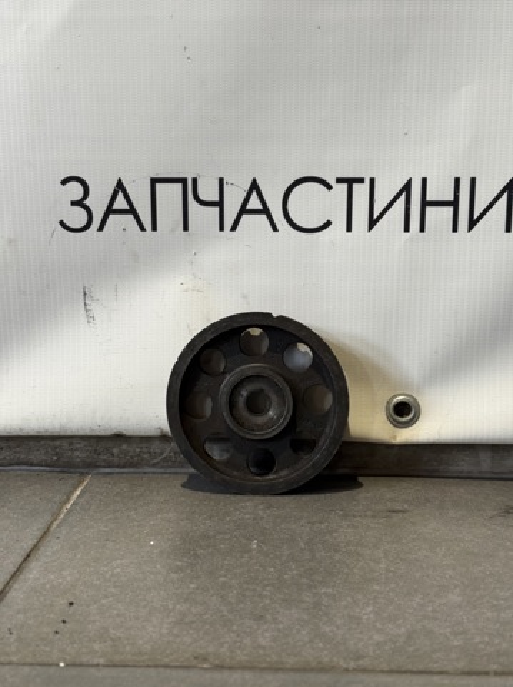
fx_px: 950
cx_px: 256
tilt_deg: -10.2
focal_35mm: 48
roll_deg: -0.7
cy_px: 344
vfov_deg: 39.7
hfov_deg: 30.2
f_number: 1.78
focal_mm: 6.76
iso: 100
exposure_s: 1/50
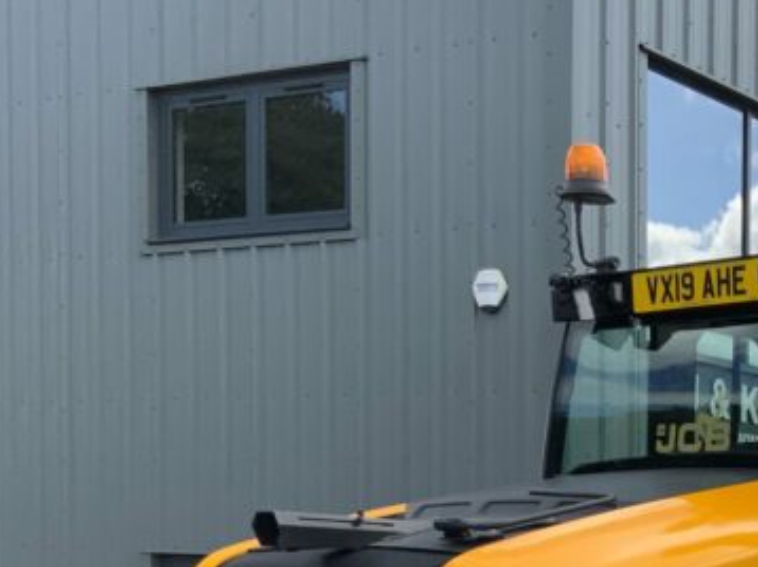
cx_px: 936
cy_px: 721
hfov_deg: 21.7
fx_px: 1816
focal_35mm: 83
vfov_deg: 16.8
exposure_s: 1/816
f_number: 1.8
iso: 16
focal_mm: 3
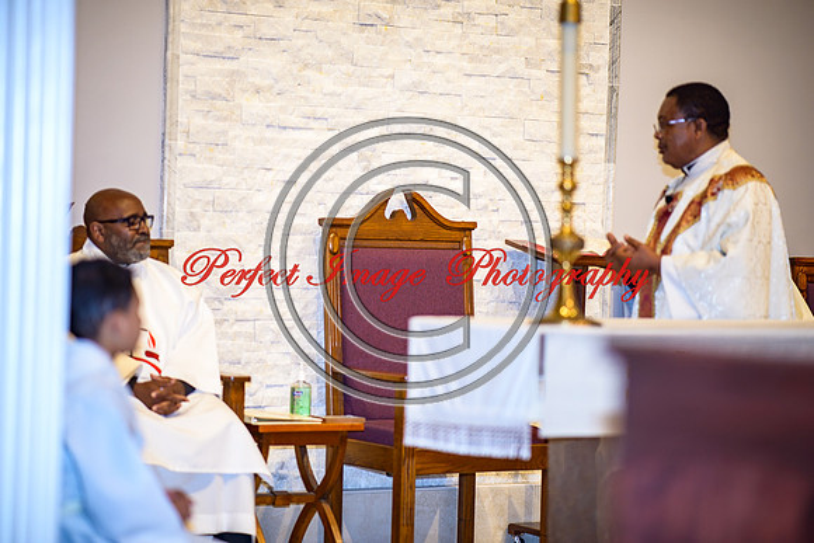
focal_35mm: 105
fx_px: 2375
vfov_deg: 13.0
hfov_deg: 19.5
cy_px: 272
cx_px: 407
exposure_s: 1/100
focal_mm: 105
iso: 100
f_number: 1.4
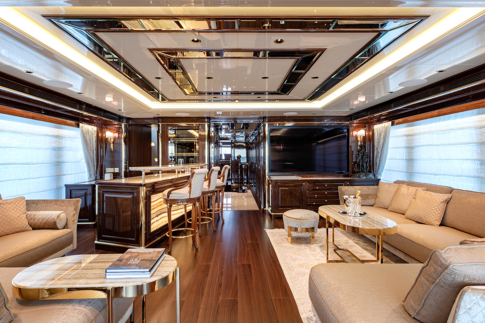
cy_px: 162
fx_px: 256
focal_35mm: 19
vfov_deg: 64.6
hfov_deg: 86.9
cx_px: 242
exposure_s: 1/1.25
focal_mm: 19
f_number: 13
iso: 125
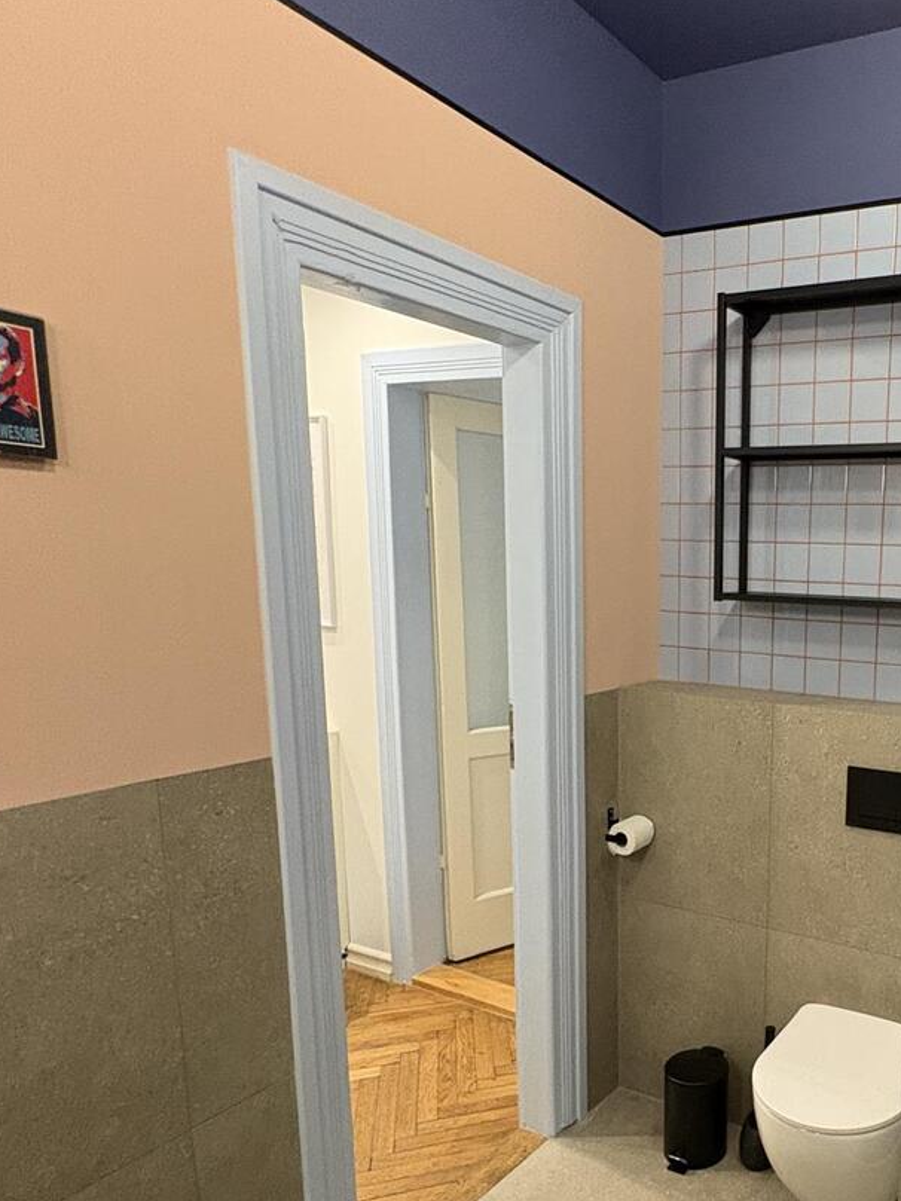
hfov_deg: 48.2
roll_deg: -1.6
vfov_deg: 66.6
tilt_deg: -8.4
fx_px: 902
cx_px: 792
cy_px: 725
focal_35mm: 26
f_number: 2.2
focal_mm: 2.22
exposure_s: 1/50
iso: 400
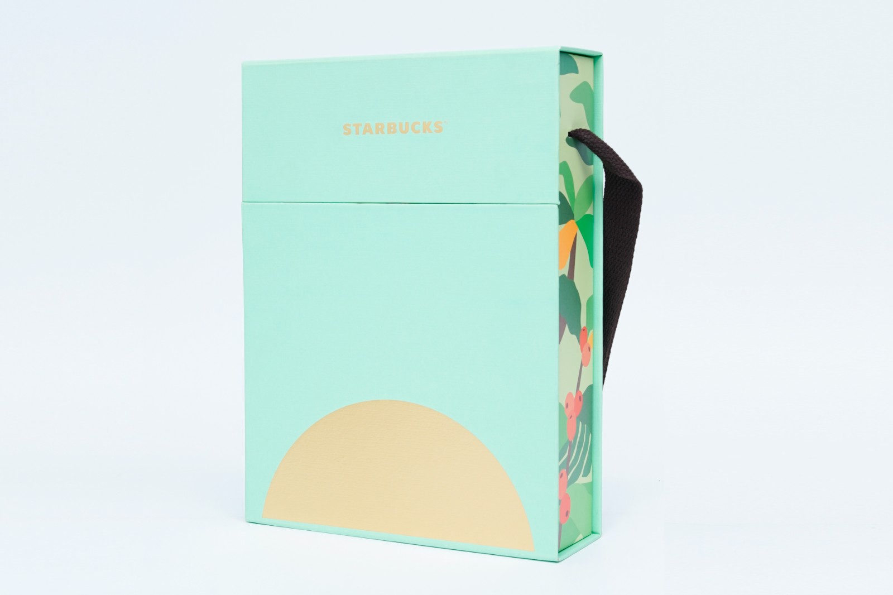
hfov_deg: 38.2
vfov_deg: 26.0
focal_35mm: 52
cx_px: 446
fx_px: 1290
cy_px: 298
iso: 100
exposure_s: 1/125
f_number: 10
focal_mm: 35
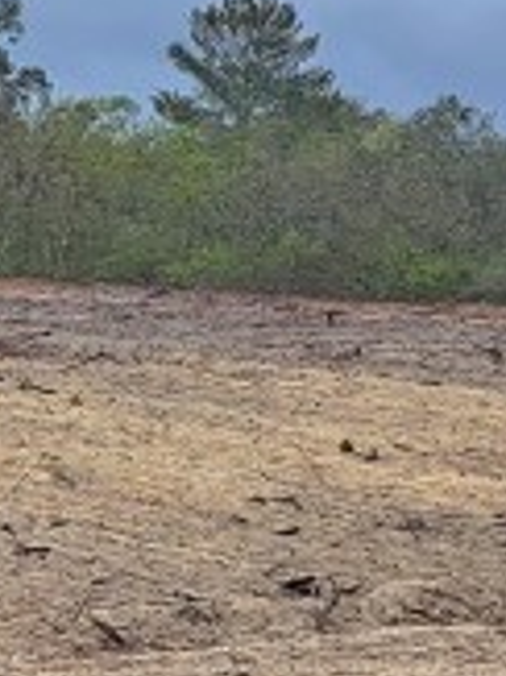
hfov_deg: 9.5
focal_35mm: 151
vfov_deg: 12.9
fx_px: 2947
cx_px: -319
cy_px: 0
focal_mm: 5.23
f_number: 1.8
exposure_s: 1/370
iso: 50
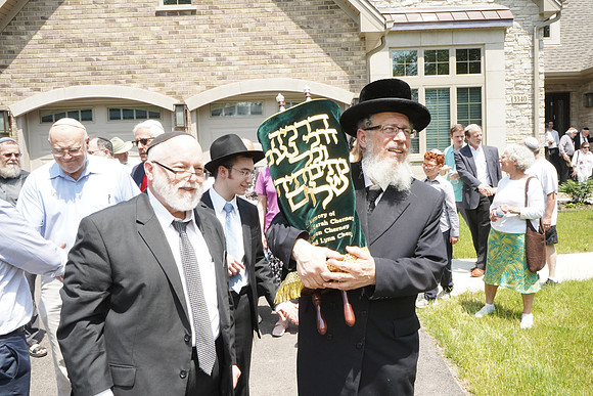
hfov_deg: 58.7
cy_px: 198
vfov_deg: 41.1
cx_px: 296
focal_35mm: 32
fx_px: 527
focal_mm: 32
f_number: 22
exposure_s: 1/250
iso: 3200
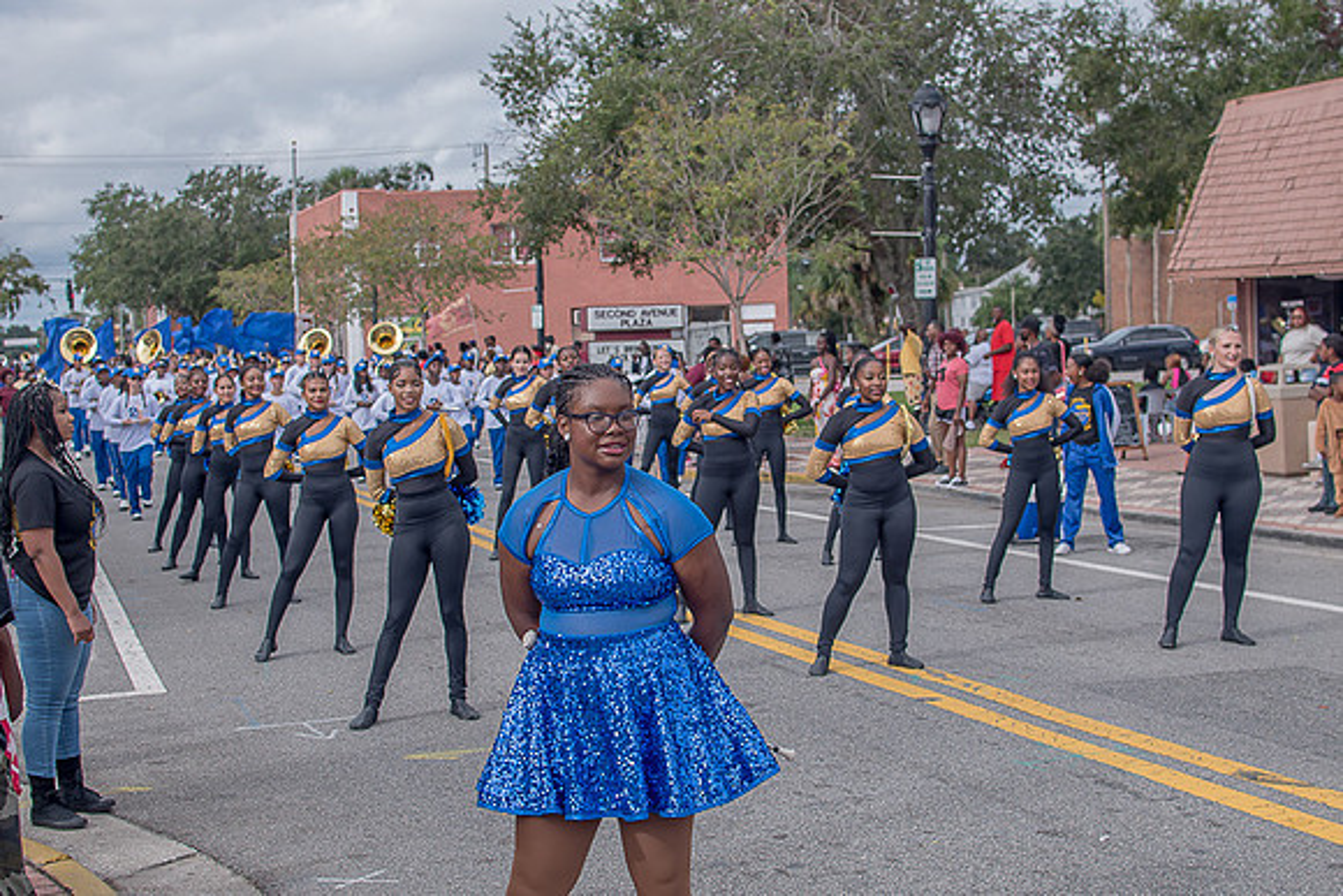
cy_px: 448
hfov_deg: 38.2
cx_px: 672
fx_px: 1940
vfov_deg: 26.0
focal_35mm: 52
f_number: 4
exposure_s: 1/500
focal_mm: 35
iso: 100
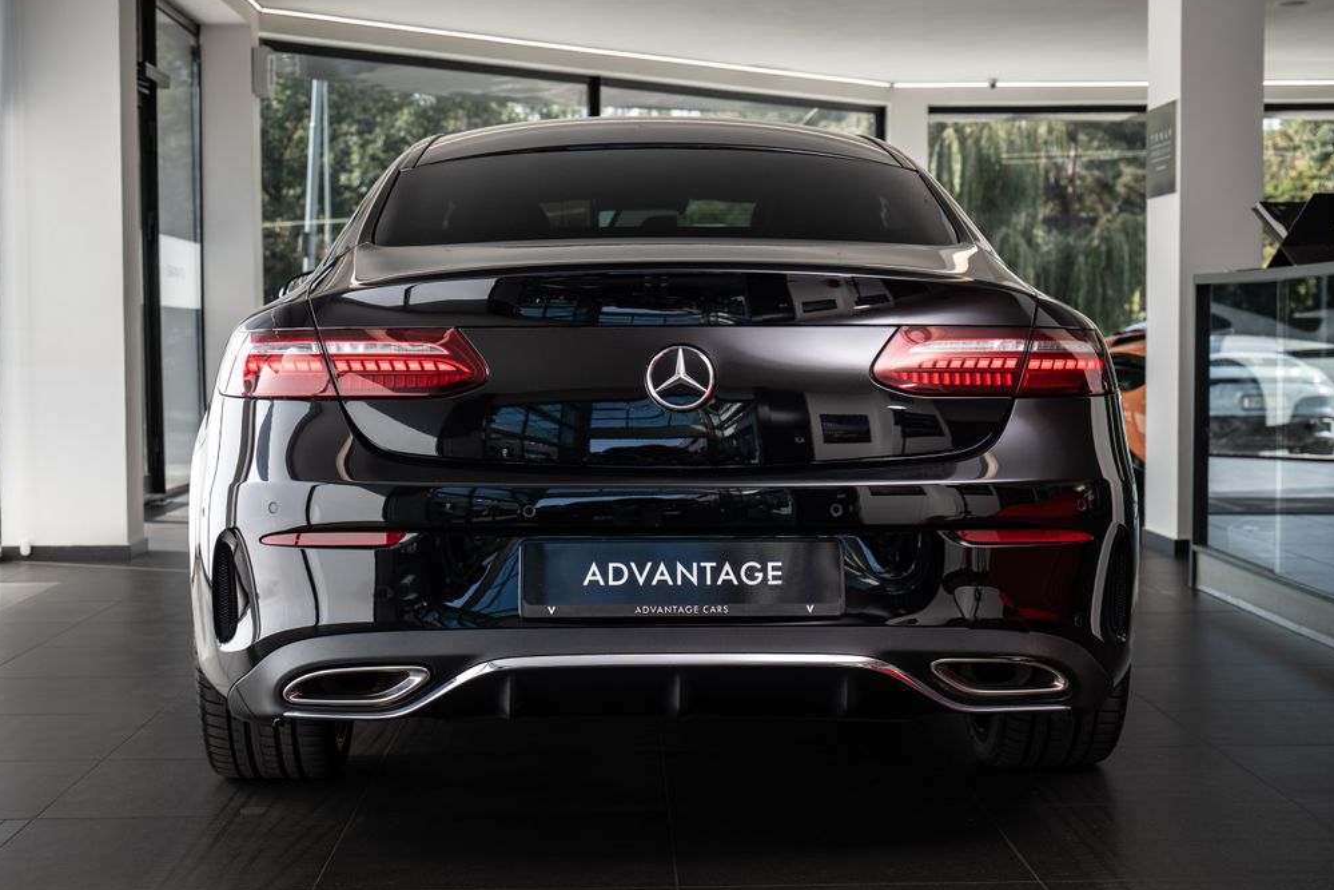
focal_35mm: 62
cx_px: 691
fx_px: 2297
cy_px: 460
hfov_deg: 32.4
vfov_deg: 21.9
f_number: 5.5
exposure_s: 1/125
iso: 320
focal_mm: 56
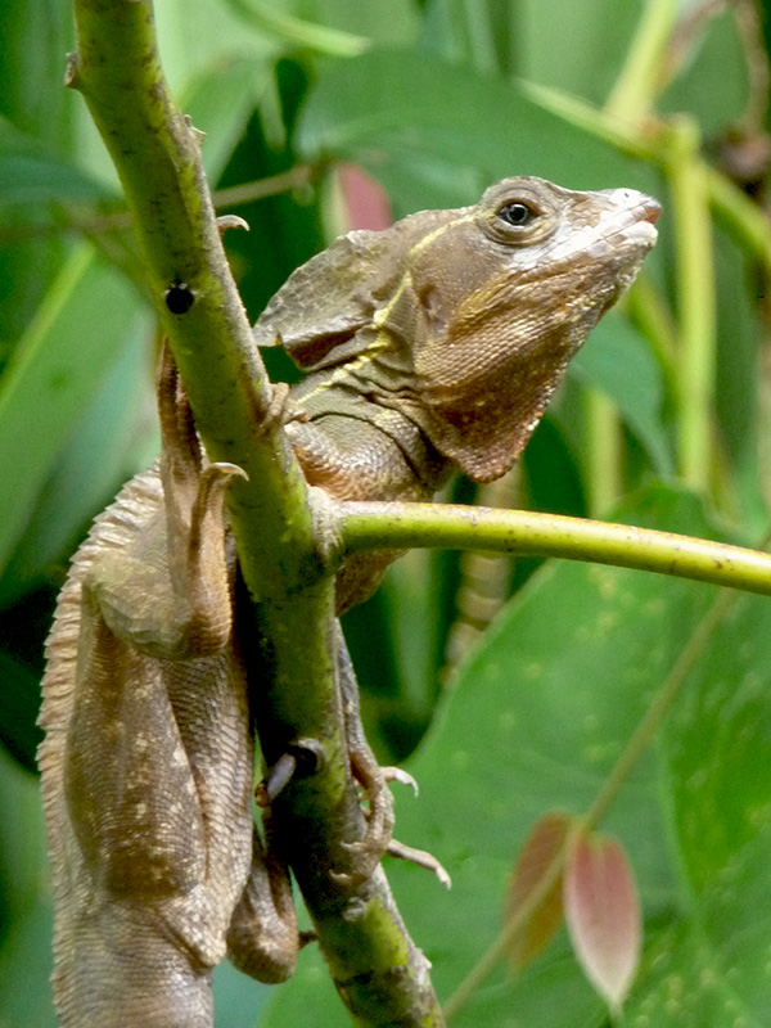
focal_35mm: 280
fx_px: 8315
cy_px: 514
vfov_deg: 7.1
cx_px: 386
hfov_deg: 5.3
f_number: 4.9
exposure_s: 1/80
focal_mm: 47
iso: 400
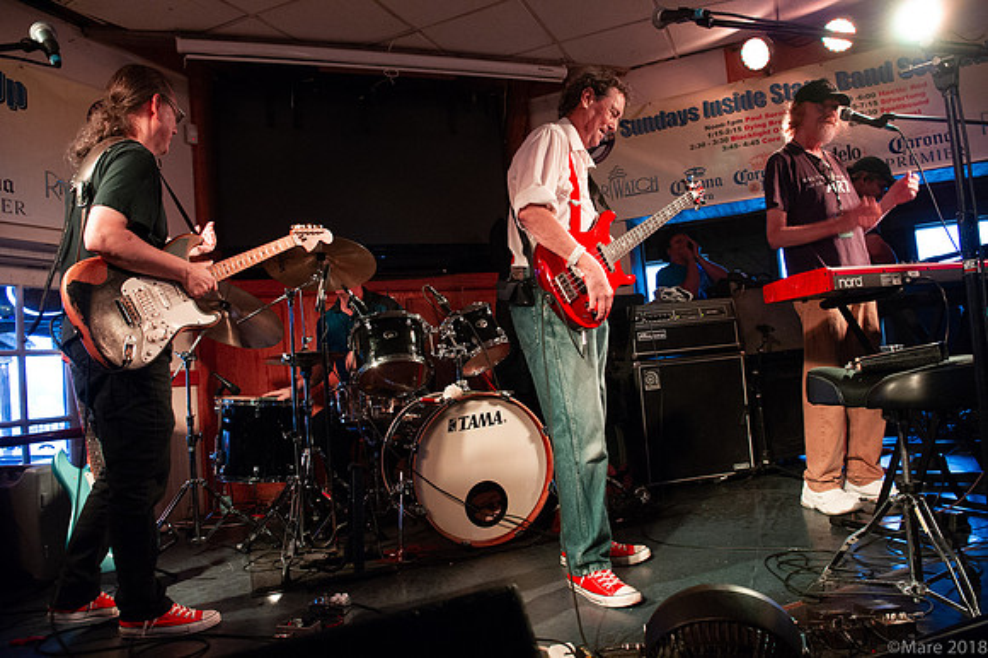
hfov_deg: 73.8
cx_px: 494
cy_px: 329
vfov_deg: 53.1
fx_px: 658
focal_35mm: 24
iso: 6400
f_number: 6.3
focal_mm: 24
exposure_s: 1/50
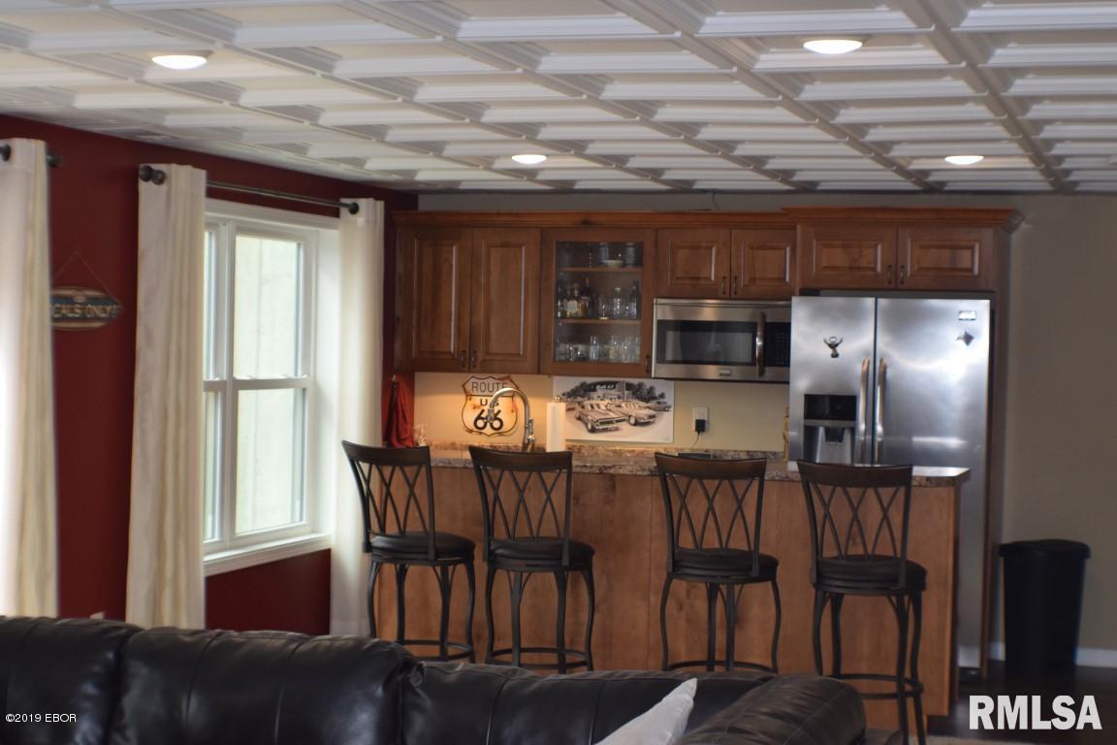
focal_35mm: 82
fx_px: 2560
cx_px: 558
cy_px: 372
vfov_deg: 16.6
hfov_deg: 24.6
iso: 720
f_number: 5.6
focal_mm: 55
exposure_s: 1/125
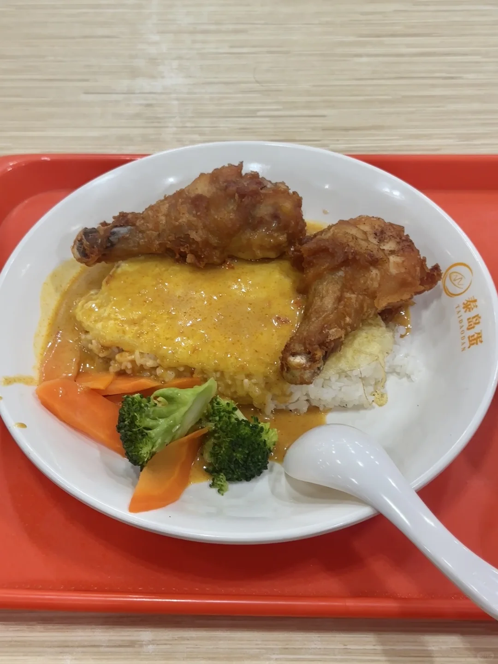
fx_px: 921
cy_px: 332
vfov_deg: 39.7
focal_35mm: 48
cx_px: 249
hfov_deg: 30.3
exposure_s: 1/50
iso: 64
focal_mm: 6.86
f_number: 1.78
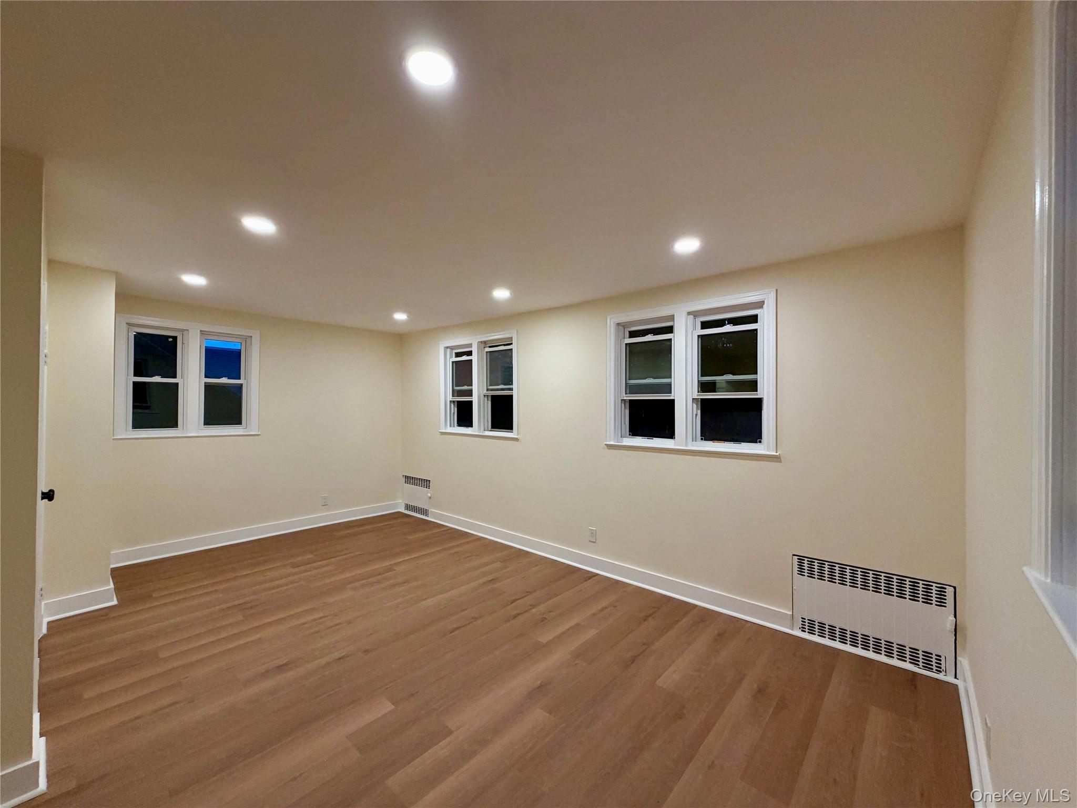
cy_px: 404
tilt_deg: +0.3
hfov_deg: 102.1
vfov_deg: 85.7
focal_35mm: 14
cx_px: 538
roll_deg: -0.4
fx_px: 436
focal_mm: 2.22
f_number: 2.2
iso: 200
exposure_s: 1/60
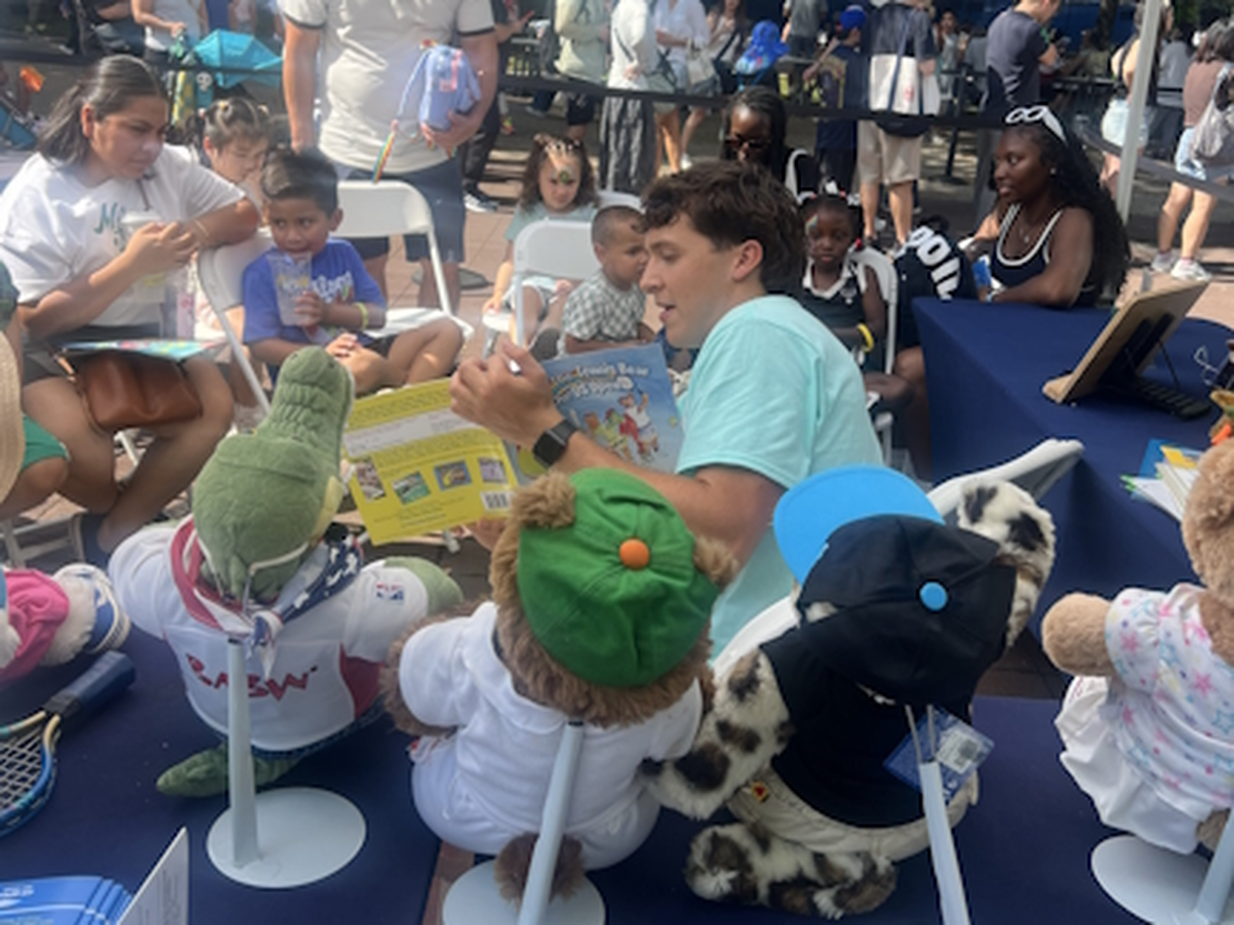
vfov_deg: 53.1
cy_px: 462
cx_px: 617
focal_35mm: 26
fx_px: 927
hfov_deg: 67.3
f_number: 1.5
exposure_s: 1/1669
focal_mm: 5.7
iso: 50
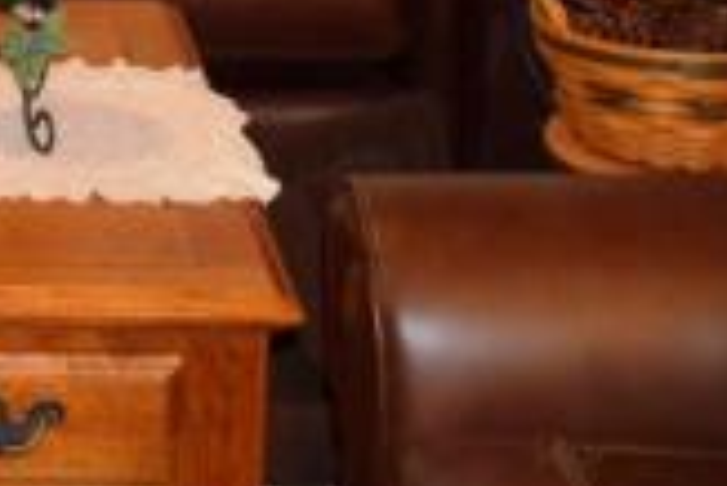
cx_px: -508
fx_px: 3840
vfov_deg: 7.0
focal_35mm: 190
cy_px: -519
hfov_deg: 10.3
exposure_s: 1/30
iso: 900
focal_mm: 18
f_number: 3.5
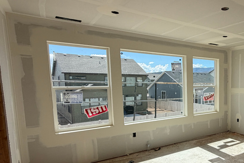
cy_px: 105
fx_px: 197
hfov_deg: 55.5
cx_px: 218
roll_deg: -0.2
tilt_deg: -6.1
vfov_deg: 44.5
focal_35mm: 29
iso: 40
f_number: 2.2
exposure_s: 1/726
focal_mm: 2.22
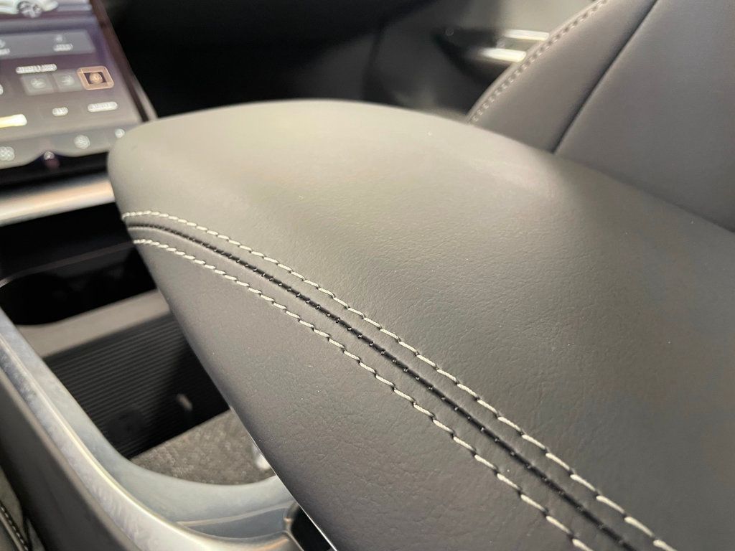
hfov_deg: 67.3
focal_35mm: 26
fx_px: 552
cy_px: 276
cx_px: 368
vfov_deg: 53.1
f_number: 1.6
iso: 400
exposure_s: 1/40
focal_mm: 4.2
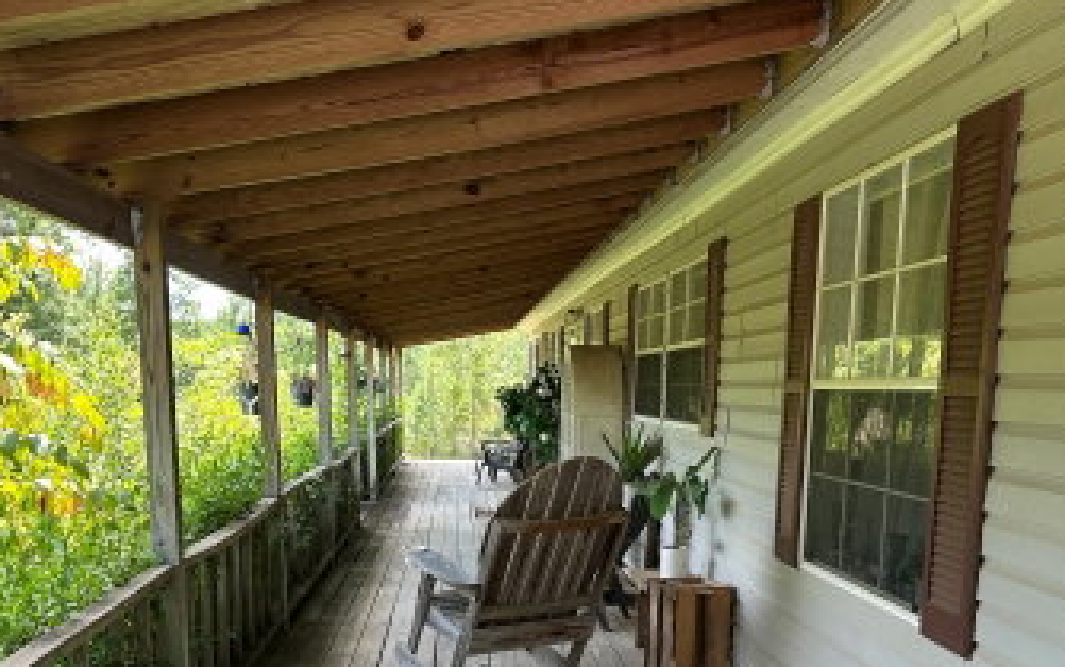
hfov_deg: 50.4
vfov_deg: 31.3
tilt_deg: -10.9
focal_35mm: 39
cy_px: 600
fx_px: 1132
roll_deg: -0.5
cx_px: 552
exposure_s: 1/169
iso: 64
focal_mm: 6.86
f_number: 1.78
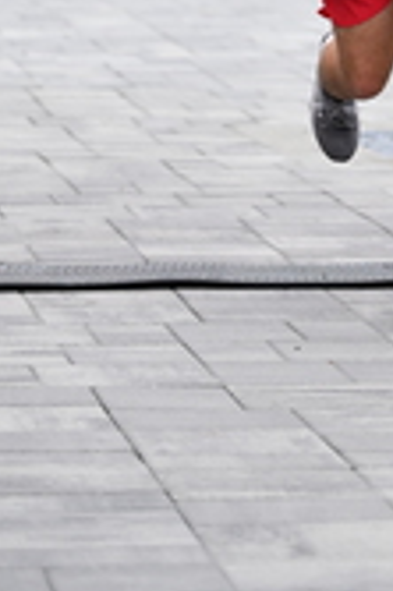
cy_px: -336
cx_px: 494
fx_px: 4709
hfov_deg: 4.8
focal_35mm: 287
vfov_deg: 7.1
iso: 640
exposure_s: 1/2000
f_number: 2.8
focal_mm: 87
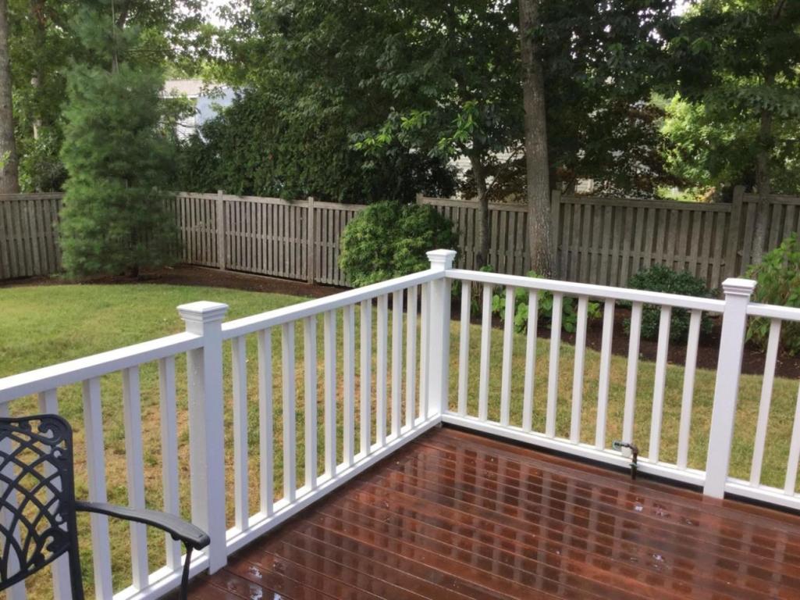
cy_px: 300
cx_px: 400
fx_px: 716
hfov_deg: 58.4
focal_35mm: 31
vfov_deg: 45.4
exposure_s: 1/120
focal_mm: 3.3
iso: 32
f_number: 2.4
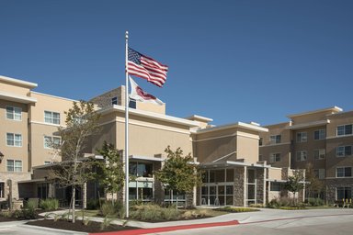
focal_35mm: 34
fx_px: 333
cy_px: 118
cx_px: 176
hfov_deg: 55.8
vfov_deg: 38.9
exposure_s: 1/200
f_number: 10
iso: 100
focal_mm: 34
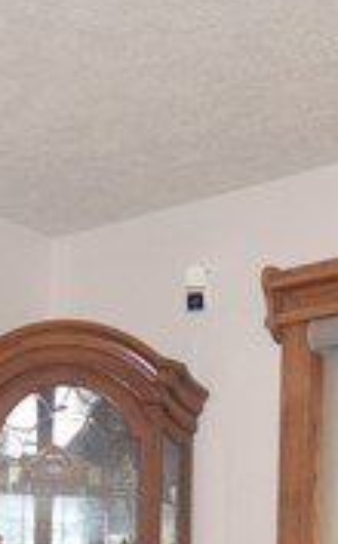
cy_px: 696
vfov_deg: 20.3
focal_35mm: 94
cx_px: -23
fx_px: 1391
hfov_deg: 13.6
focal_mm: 10
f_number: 4
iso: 800
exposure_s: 1/60
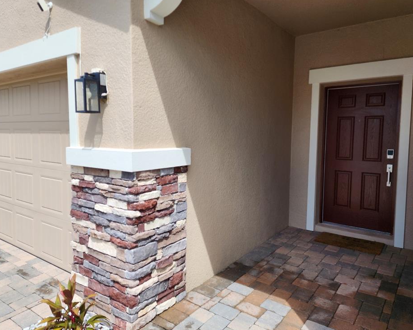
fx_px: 306
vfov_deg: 56.8
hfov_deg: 68.1
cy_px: 161
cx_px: 210
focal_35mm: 25
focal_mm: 6.4
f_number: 1.8
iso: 12
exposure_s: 1/859
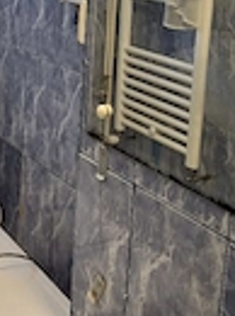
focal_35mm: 77
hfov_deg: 18.4
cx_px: -19
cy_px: 126
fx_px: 699
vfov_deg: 25.3
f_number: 1.8
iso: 200
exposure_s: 1/50
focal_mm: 4.69
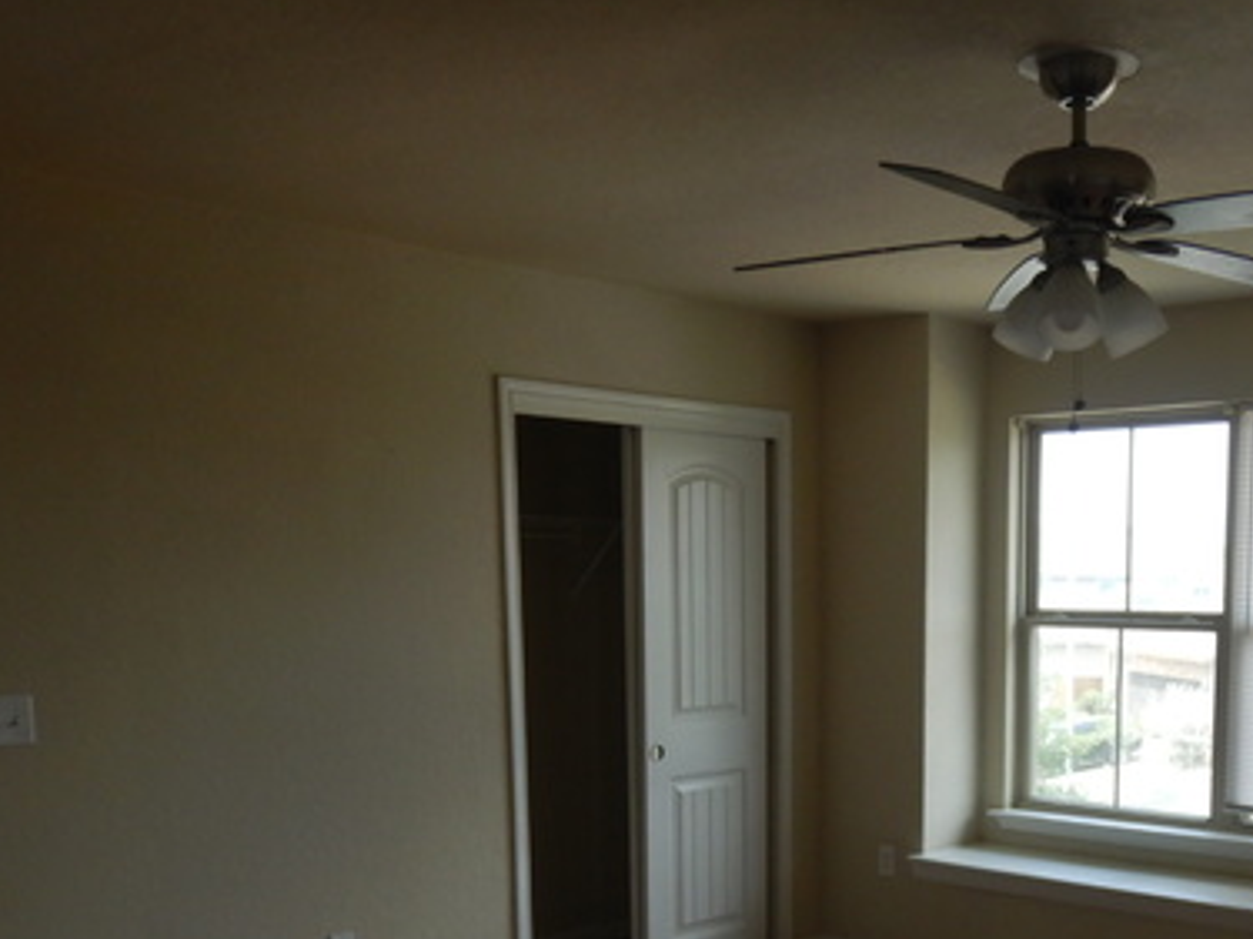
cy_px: 782
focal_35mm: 41
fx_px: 1484
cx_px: 929
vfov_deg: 33.8
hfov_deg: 44.4
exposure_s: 1/200
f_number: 2.8
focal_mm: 4.3
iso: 125
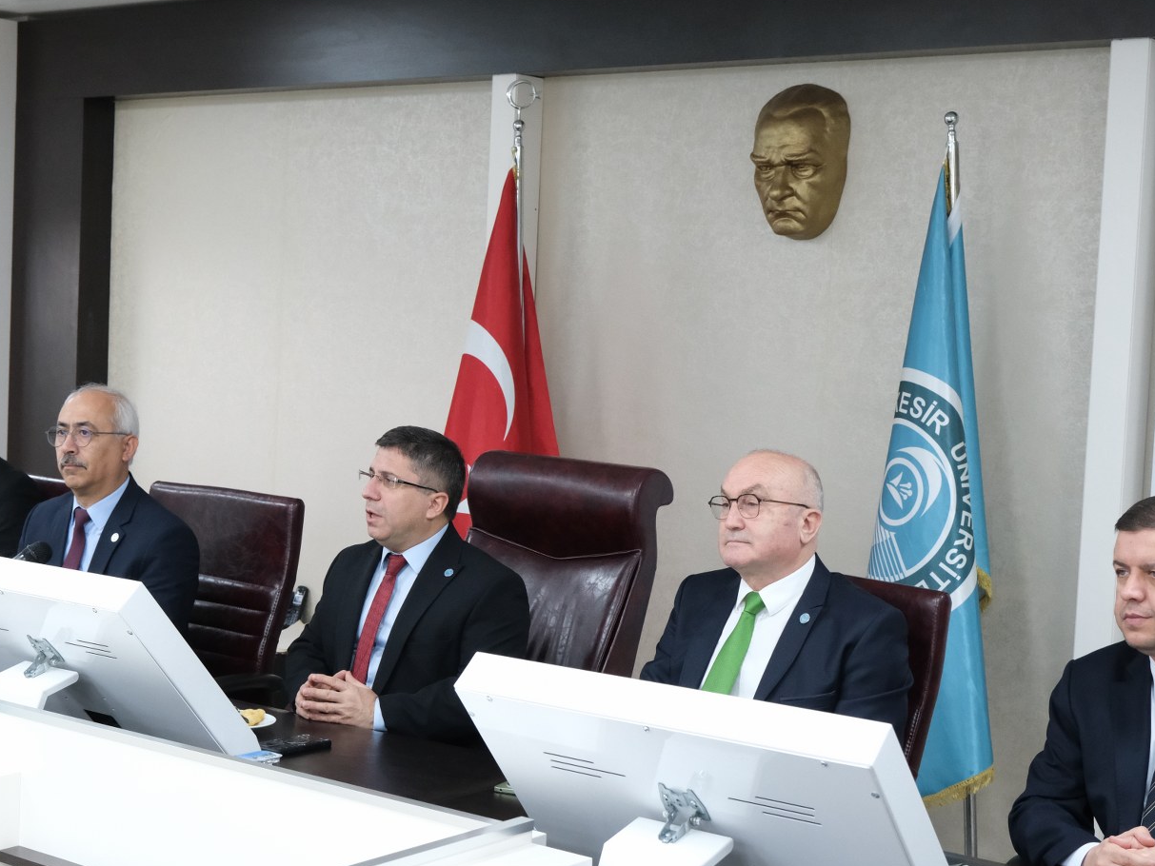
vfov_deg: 28.0
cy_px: 448
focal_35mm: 52
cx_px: 519
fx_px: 1735
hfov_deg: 36.8
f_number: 5
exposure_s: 1/120
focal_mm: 27.5
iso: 3200
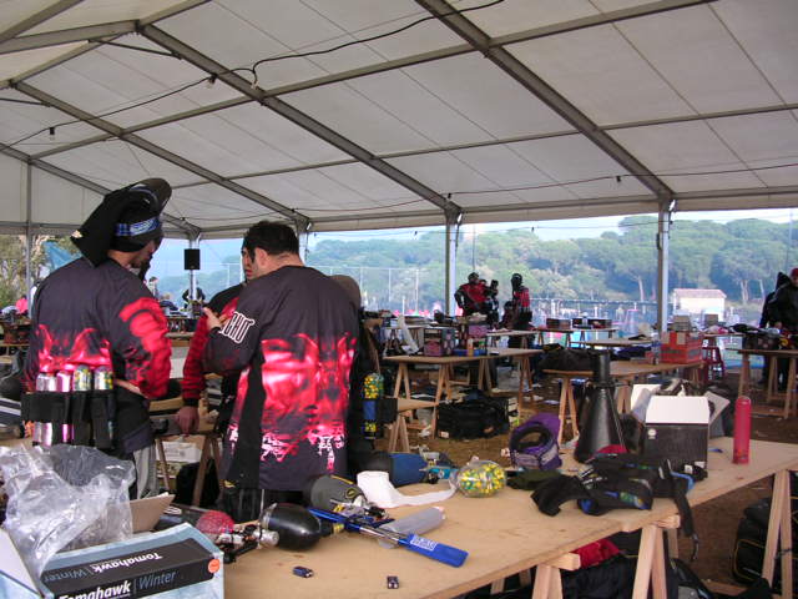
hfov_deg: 49.0
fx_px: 876
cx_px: 399
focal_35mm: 38
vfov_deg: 37.7
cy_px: 300
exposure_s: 1/135
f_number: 2.8
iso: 200
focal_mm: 5.8
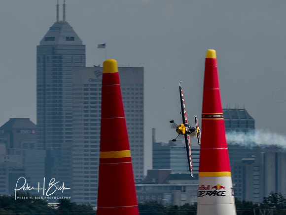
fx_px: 8104
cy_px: 127
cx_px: 151
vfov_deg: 1.5
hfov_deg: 2.0
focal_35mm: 981
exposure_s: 1/400
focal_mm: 300
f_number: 10
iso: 200
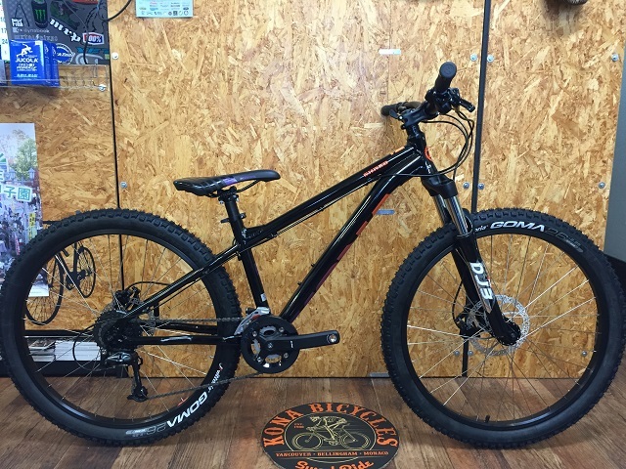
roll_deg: -0.6
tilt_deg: -9.8
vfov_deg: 48.2
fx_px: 524
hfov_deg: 61.7
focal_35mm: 29
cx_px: 313
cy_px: 234
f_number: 2.2
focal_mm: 4.15
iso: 160
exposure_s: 1/33
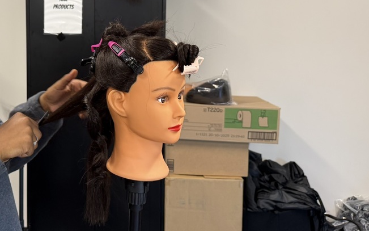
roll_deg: -0.1
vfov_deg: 31.5
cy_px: 62
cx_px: 86
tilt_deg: -4.5
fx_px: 402
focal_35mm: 40
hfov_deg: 47.2
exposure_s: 1/60
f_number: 1.78
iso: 160
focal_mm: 6.76
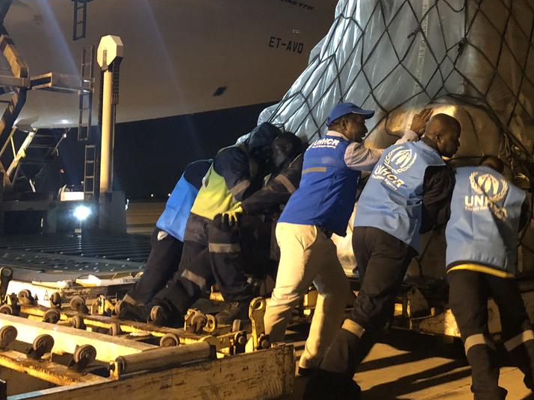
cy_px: 129
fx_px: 725
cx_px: 425
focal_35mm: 47
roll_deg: -2.3
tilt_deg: +7.3
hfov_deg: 38.9
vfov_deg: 30.6
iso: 640
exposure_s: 1/20
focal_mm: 4
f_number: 1.8
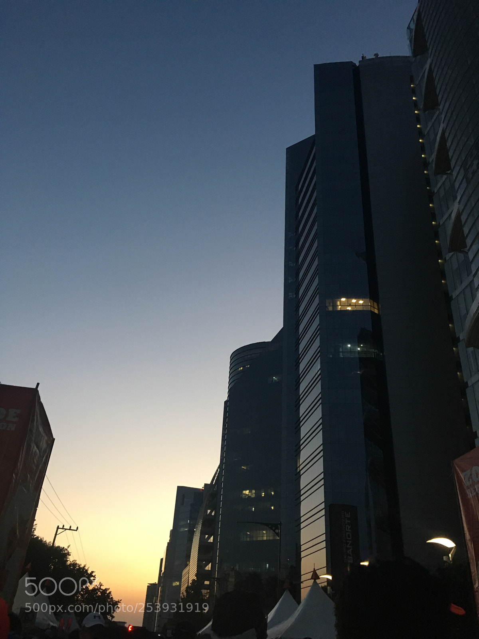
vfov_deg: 61.7
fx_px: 535
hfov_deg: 48.2
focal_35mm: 29
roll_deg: -3.5
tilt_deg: +30.8
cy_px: 320
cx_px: 240
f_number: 2.2
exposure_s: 1/30
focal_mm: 4.15
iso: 160
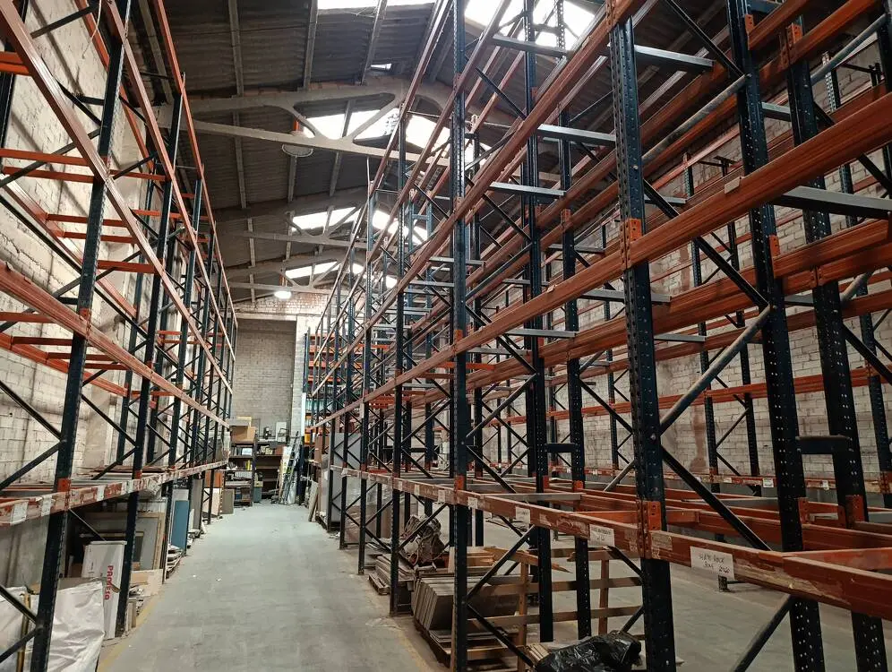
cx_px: 446
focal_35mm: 23
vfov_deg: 59.0
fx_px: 594
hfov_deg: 73.8
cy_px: 336
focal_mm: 6.11
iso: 2000
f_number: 1.7
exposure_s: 1/25
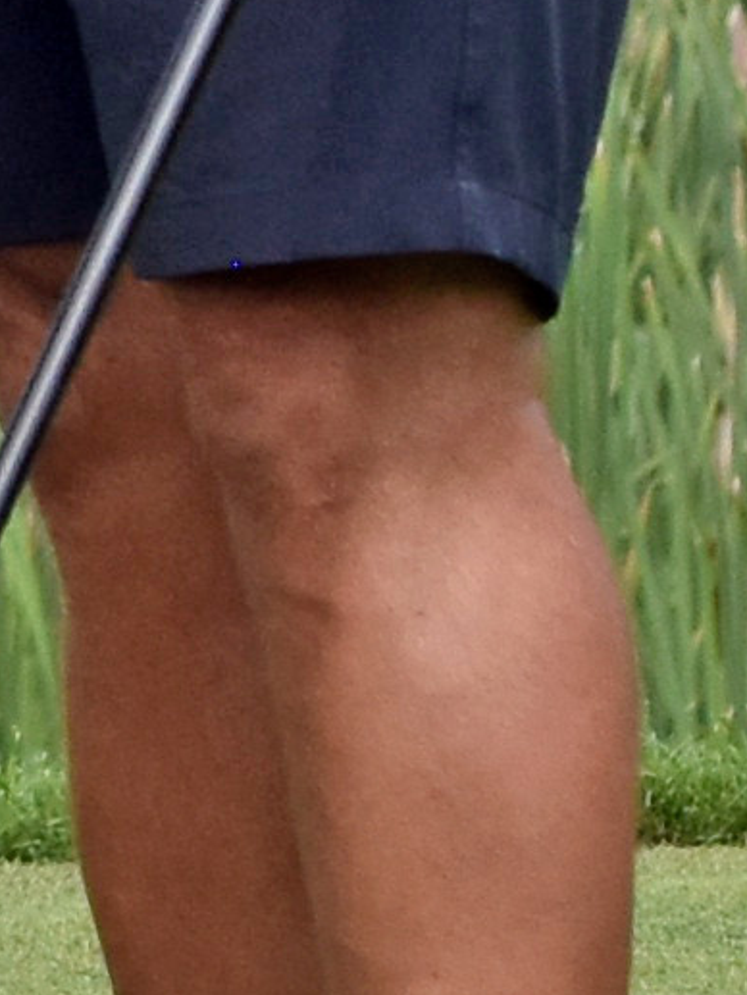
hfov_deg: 1.3
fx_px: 33708
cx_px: -2439
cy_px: -1459
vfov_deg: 1.7
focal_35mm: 1172
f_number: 6.3
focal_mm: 70
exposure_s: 1/1600
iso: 640
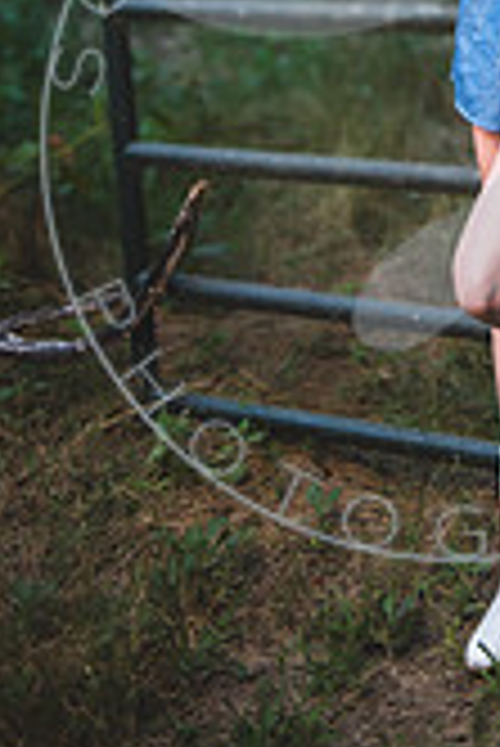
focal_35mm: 95
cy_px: -198
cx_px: 662
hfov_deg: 13.8
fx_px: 1975
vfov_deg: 19.9
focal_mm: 35
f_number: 2.8
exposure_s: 1/320
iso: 100
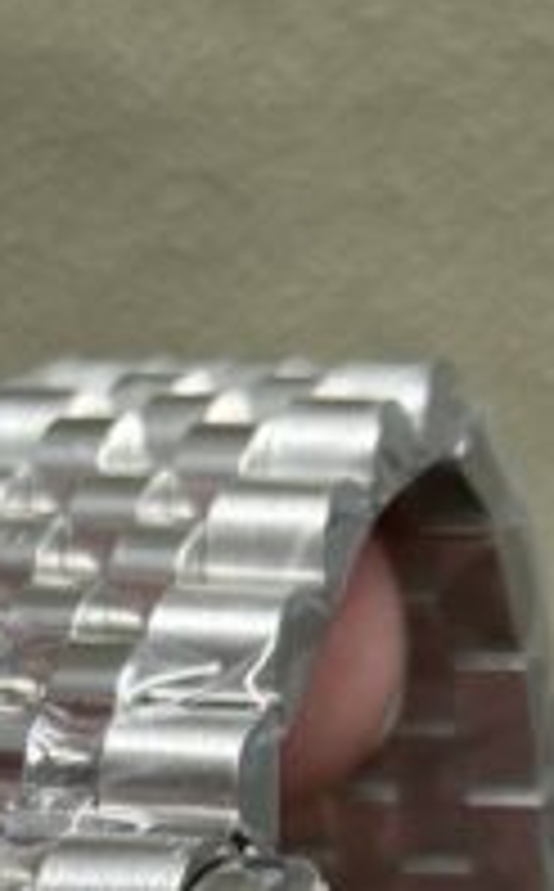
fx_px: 4998
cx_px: -140
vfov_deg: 9.9
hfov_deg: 6.3
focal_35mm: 206
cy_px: 1341
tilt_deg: -53.2
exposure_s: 1/100
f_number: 1.78
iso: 80
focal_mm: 6.76
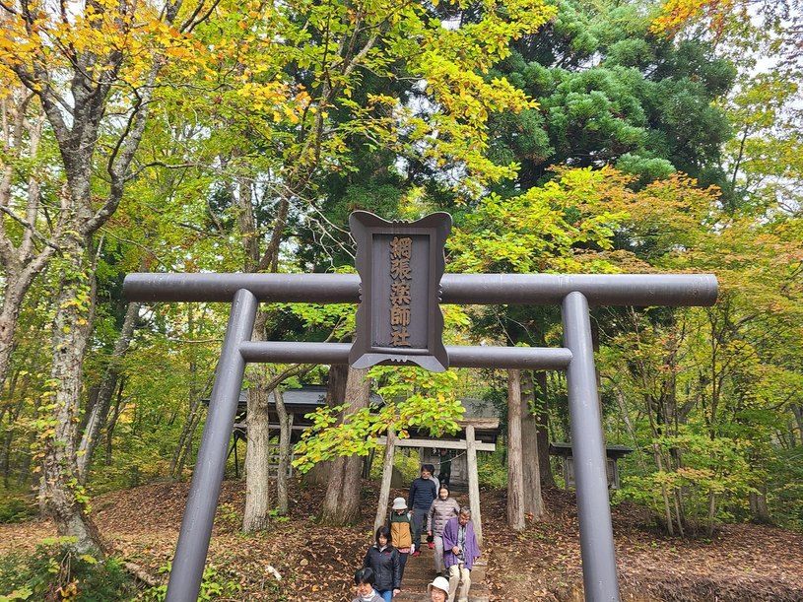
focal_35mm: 26
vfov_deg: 53.1
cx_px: 402
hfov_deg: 67.3
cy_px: 301
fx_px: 603
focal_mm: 5.4
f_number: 1.8
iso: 80
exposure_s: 1/50
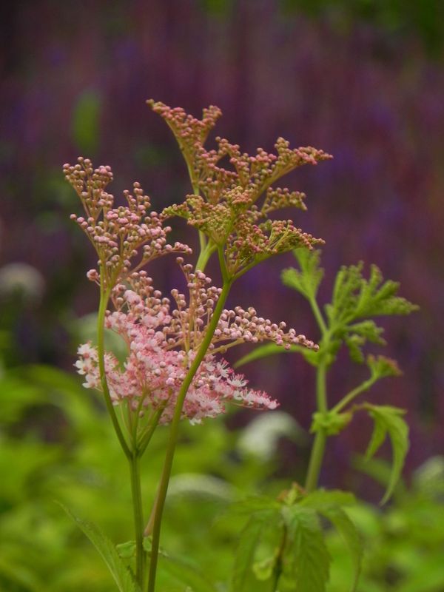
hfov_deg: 4.4
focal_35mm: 337
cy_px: 296
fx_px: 5763
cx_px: 222
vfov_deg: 5.9
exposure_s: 1/100
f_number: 5
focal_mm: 59.9
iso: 160
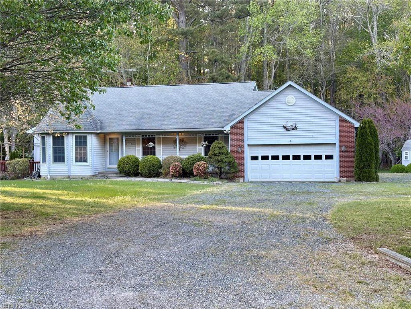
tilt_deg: -0.7
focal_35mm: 52
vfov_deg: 28.0
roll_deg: +0.5
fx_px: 617
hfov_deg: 36.8
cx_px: 206
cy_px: 154
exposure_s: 1/179
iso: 40
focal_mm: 5.96
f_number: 1.6
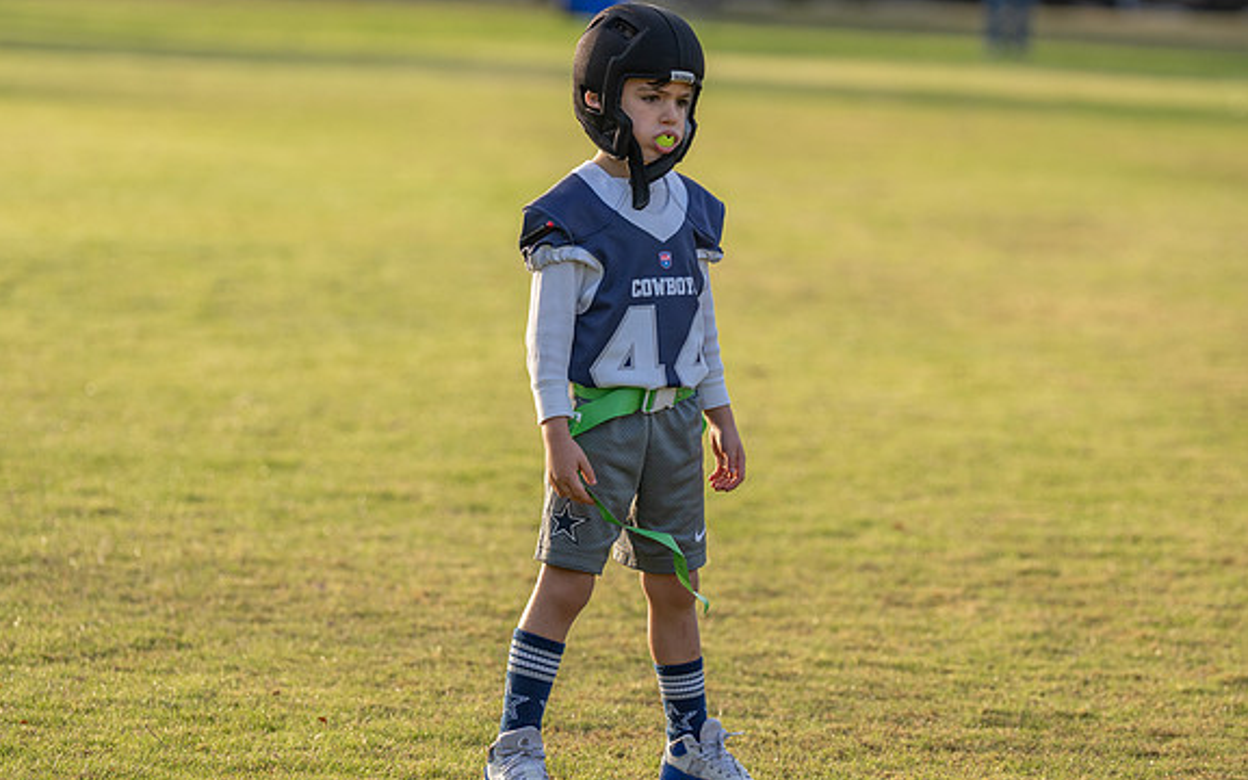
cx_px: 718
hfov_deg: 9.7
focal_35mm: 216
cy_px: 395
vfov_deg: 6.1
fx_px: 7347
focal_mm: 145
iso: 200
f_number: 2.8
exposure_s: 1/1000
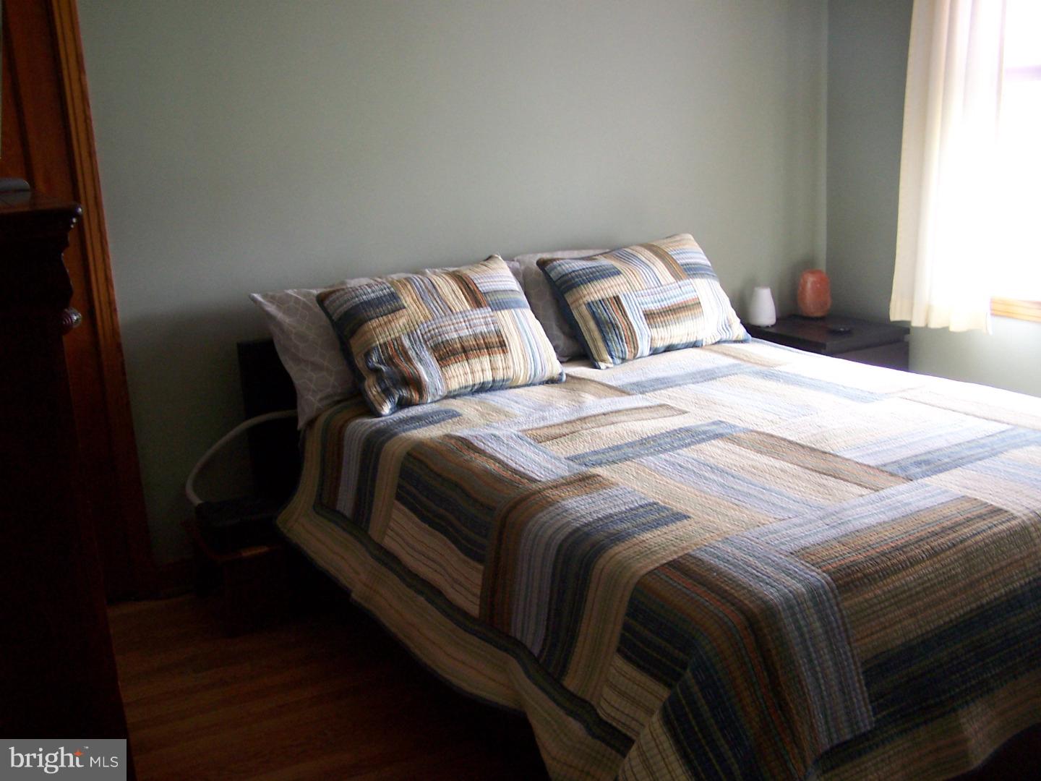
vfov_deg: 37.7
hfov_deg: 49.0
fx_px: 1143
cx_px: 520
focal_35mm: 38
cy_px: 390
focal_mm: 6.3
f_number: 2.8
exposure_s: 1/8
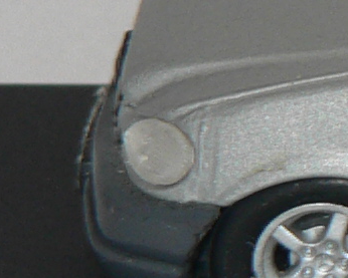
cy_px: 24
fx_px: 5872
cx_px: 891
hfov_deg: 3.3
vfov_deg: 2.7
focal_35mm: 570
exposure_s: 1/60
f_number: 3.2
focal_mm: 13.1
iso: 80
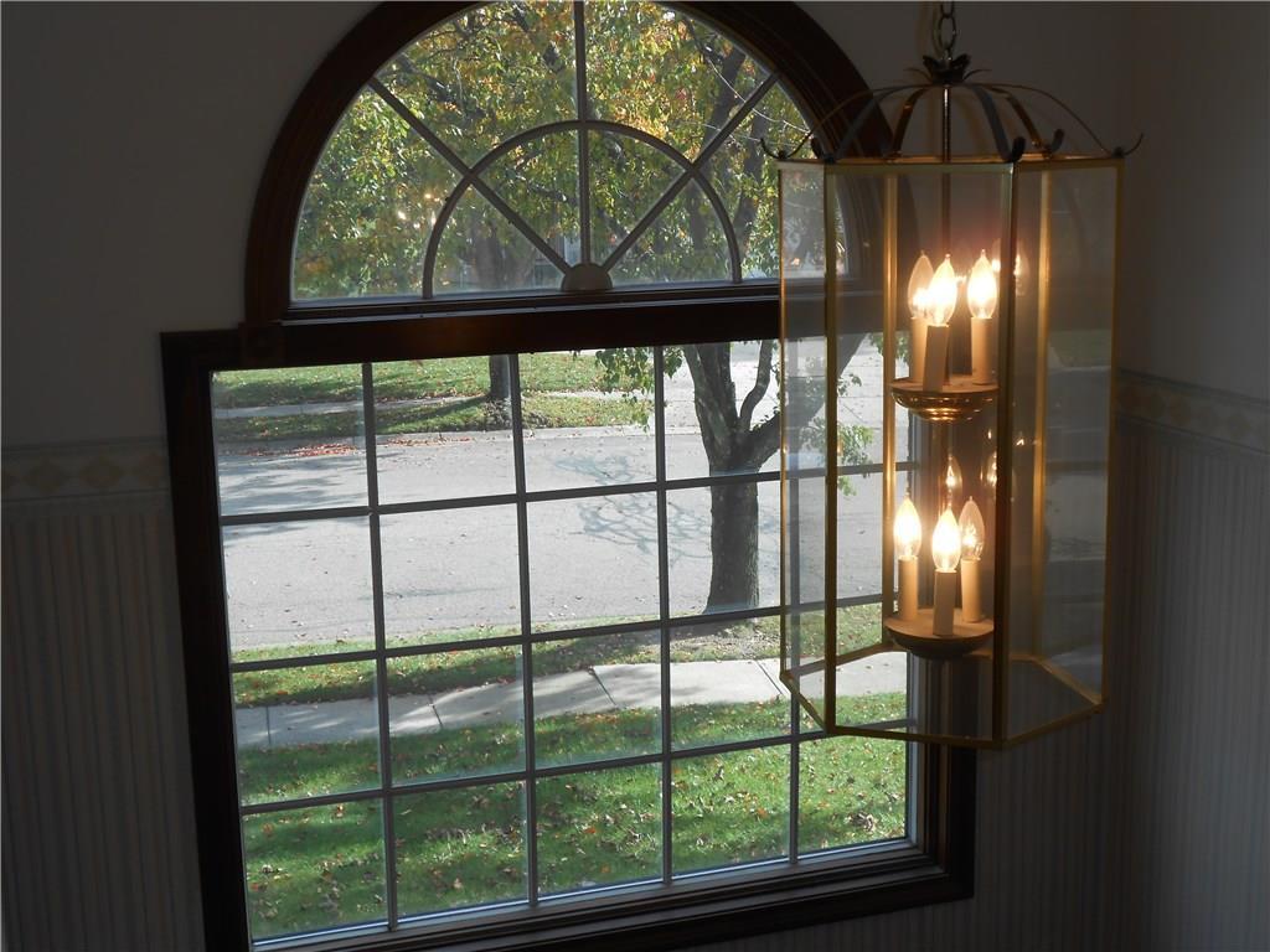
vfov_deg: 29.7
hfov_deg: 38.9
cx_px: 635
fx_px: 1798
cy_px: 476
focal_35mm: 49
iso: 80
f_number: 4.8
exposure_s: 1/100
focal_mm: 8.8
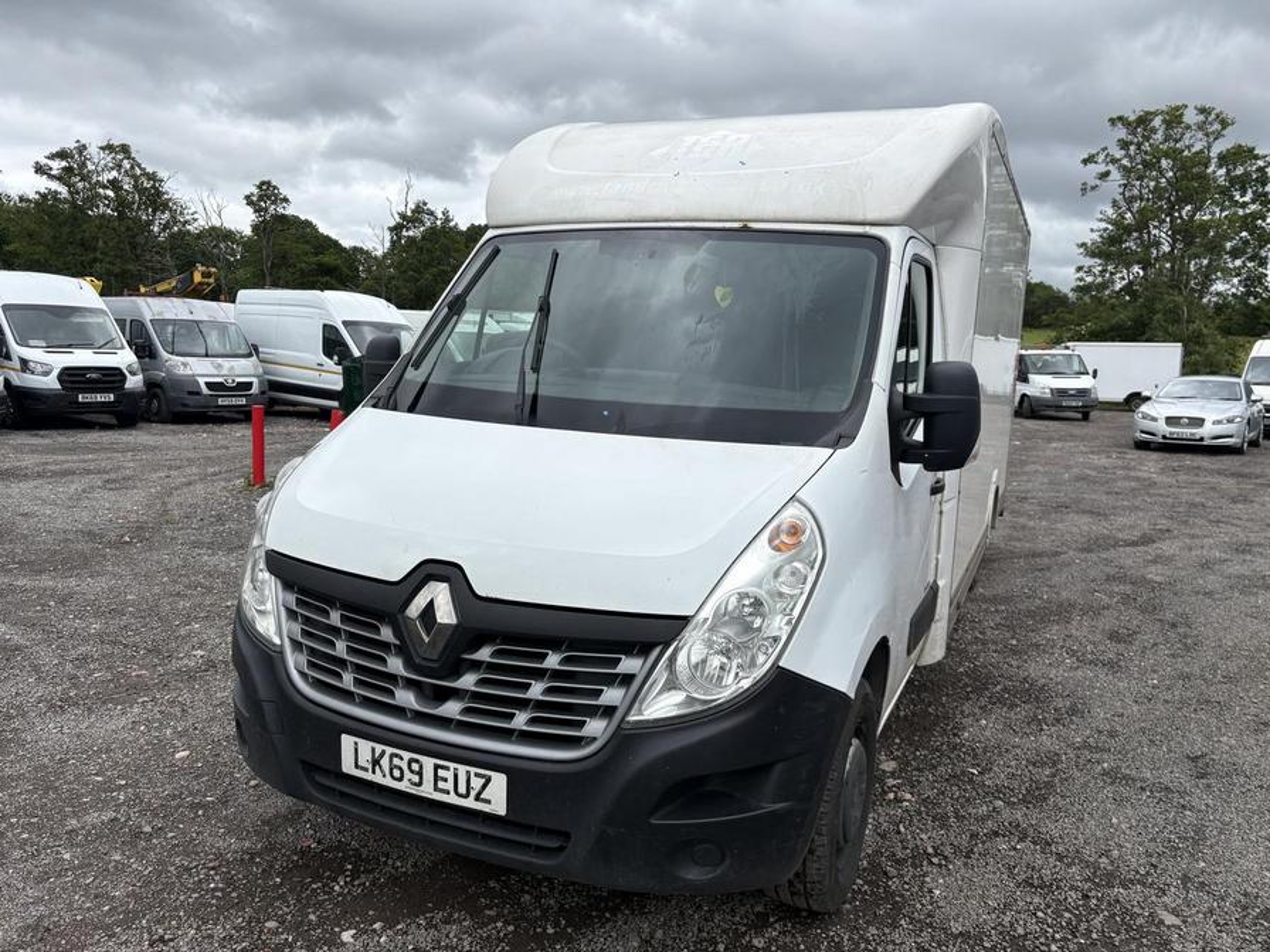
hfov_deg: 67.3
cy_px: 476
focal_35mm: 26
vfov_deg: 53.1
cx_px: 635
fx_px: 954
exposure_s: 1/3125
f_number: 1.6
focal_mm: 5.96
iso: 50
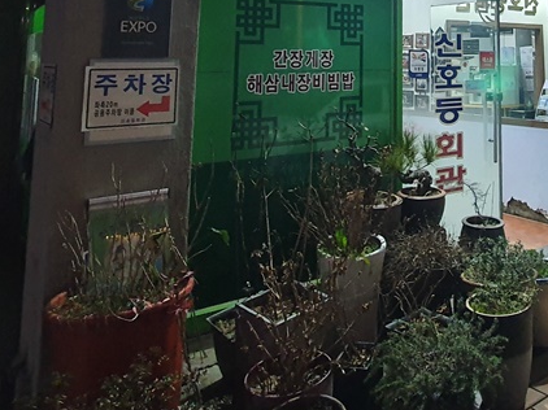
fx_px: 585
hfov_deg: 47.2
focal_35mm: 37
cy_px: -35
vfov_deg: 33.8
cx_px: 445
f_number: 2.2
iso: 320
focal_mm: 1.8
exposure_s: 1/30
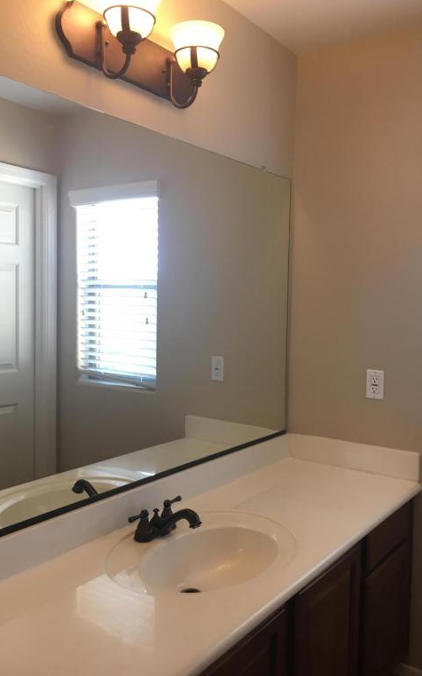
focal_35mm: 31
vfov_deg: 61.2
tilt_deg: -4.1
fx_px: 571
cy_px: 336
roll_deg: -0.8
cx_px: 210
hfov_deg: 40.6
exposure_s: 1/30
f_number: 2.2
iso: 50
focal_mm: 4.15
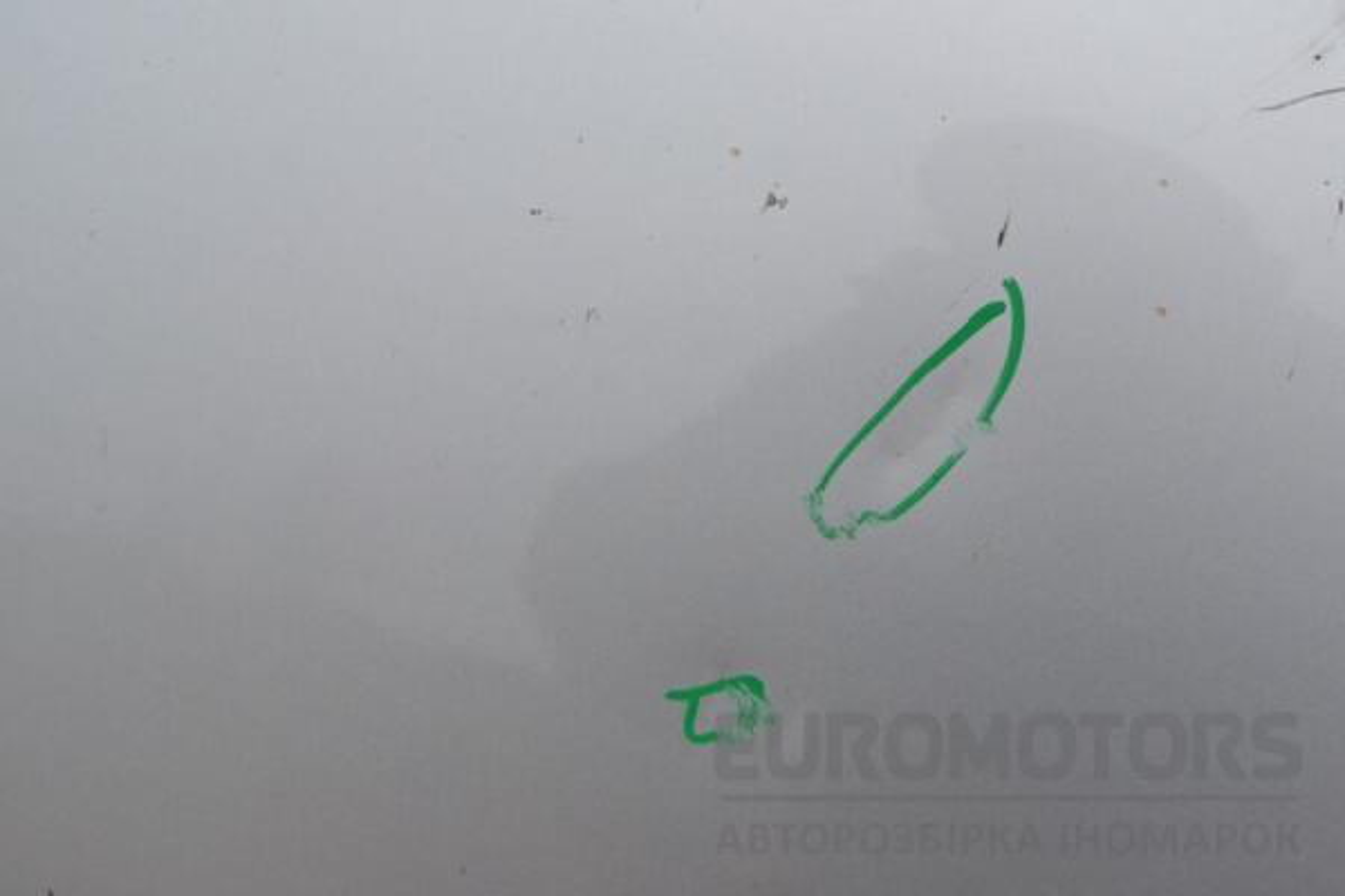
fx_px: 3082
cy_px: 448
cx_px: 672
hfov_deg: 24.6
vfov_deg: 16.6
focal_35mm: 82
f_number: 10
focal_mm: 55
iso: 3200
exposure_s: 1/400
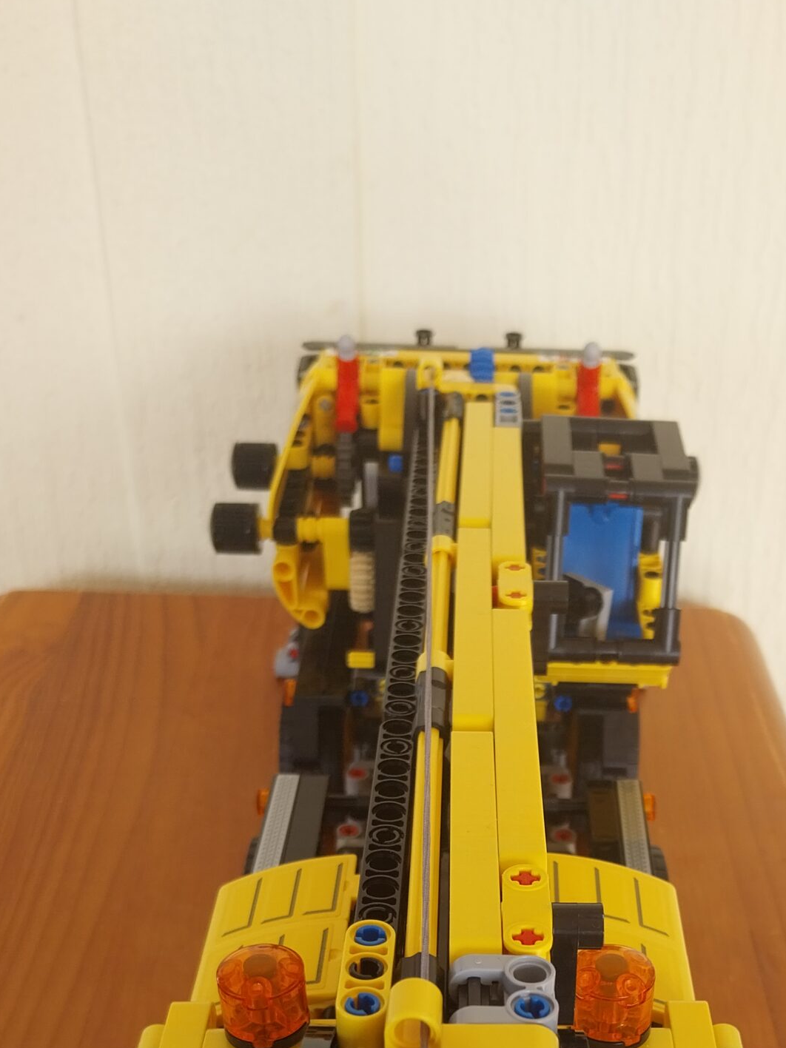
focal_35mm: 47
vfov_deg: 38.2
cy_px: 904
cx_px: 489
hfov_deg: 30.8
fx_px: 1423
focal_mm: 4
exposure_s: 1/50
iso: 32
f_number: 1.8
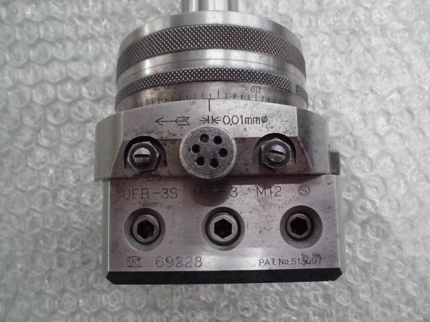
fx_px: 323
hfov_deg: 67.3
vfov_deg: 53.1
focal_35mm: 26
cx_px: 215
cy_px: 161
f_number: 3.5
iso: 800
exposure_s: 1/60
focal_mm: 4.6
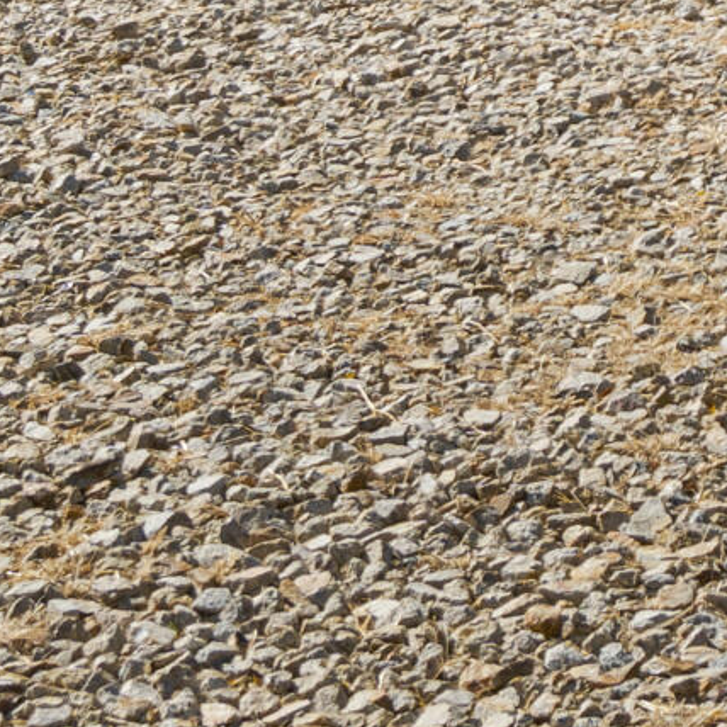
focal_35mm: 143
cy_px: -462
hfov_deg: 11.5
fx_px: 3398
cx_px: 1225
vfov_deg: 11.5
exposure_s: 1/50
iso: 100
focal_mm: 16
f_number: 7.1
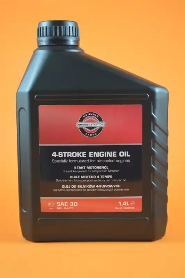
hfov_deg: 22.6
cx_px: 92
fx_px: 463
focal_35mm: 60
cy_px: 139
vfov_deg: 33.4
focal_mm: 40
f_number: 5.3
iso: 400
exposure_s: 1/25
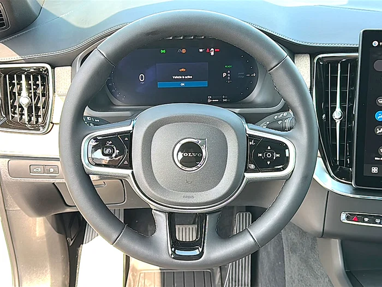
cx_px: 191
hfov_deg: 45.8
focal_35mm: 41
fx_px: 452
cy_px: 144
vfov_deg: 35.1
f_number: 1.78
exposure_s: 1/253
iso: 80
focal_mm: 6.86
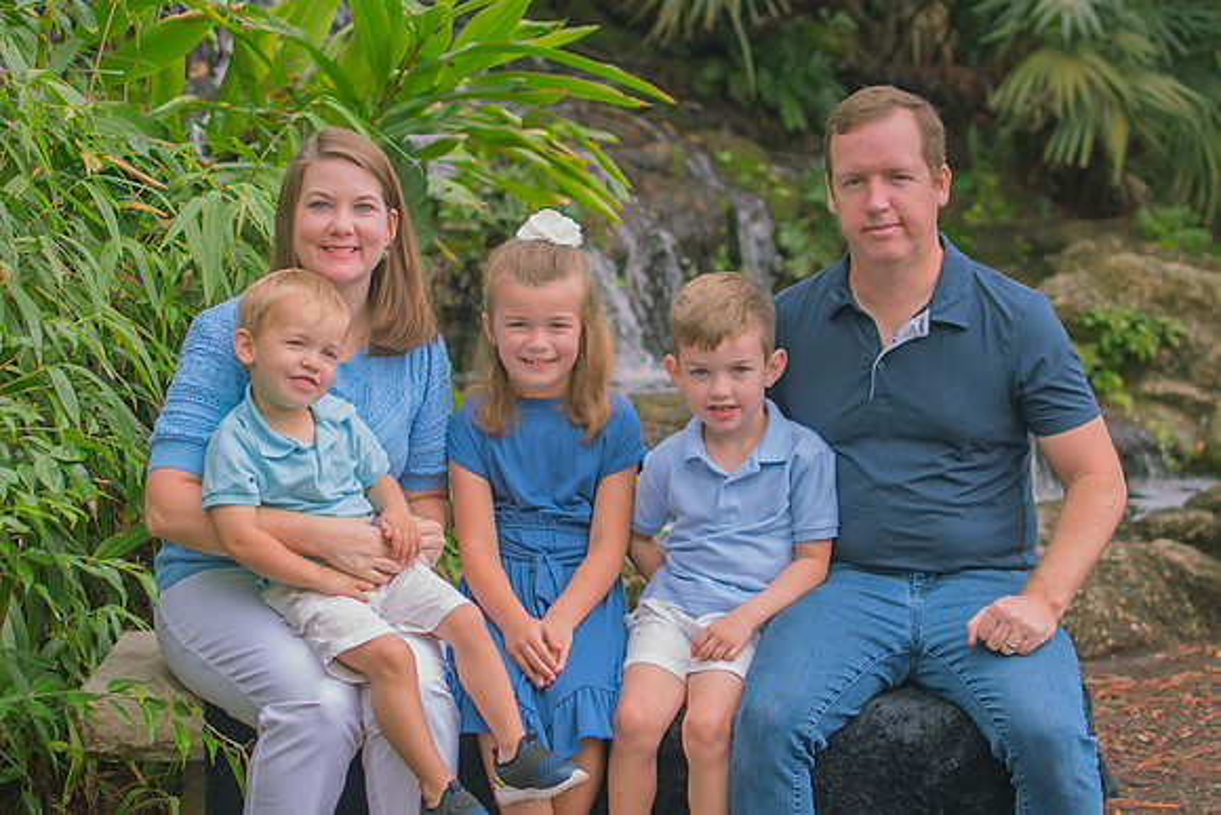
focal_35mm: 73
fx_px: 2488
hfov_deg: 27.6
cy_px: 436
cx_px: 559
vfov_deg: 18.6
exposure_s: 1/250
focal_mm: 35
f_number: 2.2
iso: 100
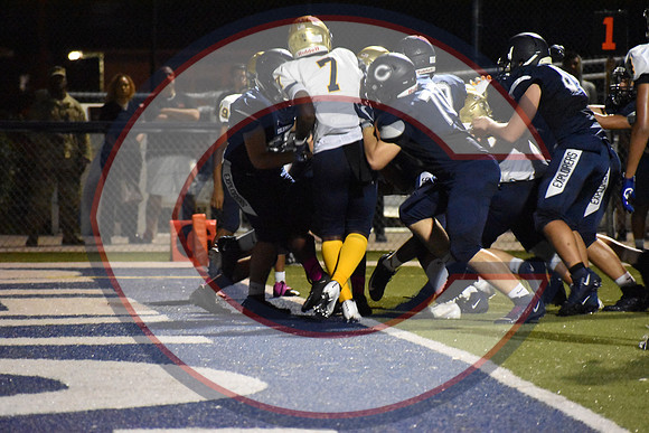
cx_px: 324
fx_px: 5950
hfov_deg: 6.2
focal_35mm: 330
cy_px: 216
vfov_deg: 4.2
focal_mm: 220
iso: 12800
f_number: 5.6
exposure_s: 1/250
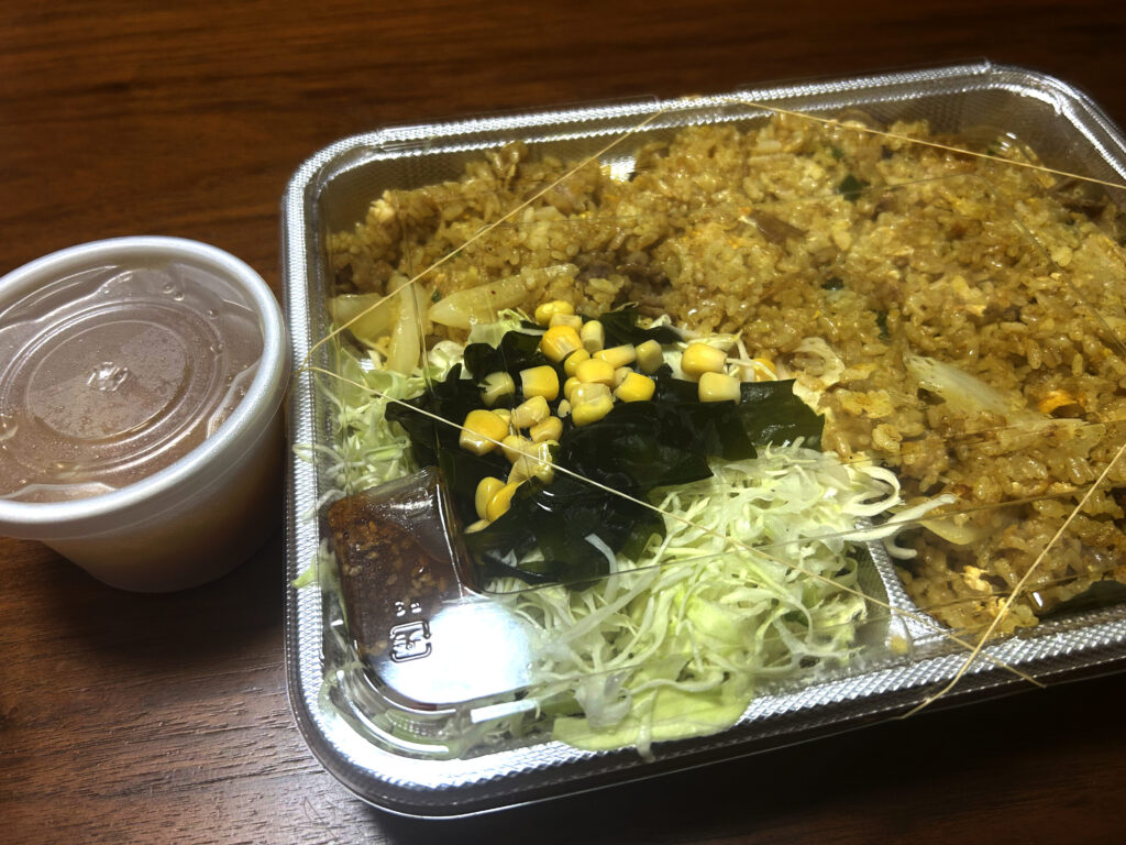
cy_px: 422
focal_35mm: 26
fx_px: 846
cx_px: 563
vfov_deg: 53.1
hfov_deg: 67.3
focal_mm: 5.7
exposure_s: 1/60
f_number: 1.5
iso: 100
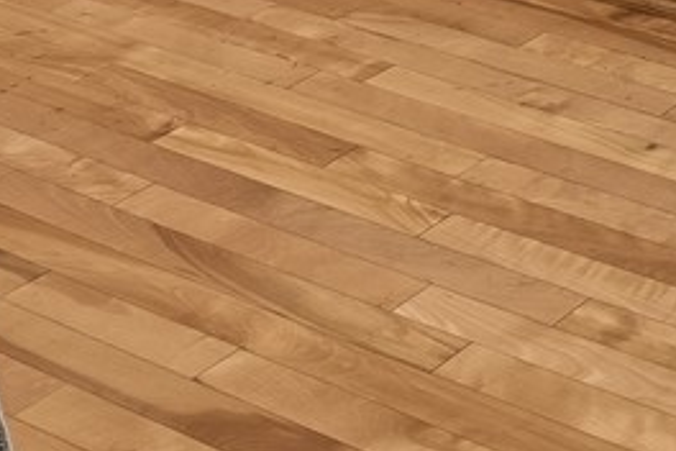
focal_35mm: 92
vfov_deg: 11.6
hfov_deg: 19.0
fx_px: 1727
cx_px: 1058
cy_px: -702
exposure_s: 1/2.5
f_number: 11
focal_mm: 15
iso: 400
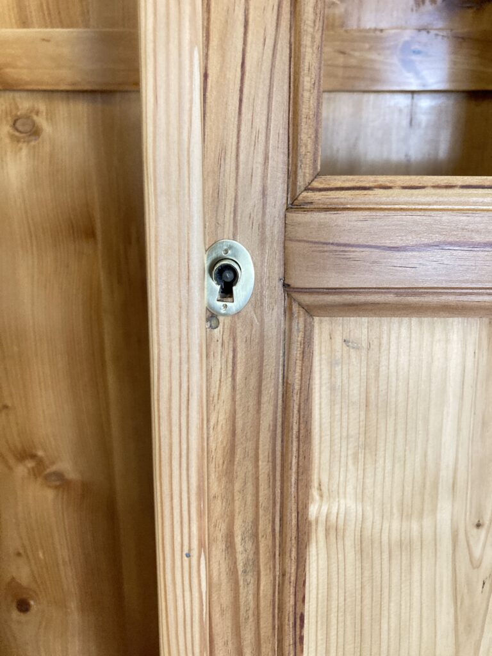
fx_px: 531
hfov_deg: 49.7
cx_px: 246
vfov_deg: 63.4
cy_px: 328
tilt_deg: -14.0
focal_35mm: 28
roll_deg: -0.1
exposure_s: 1/54
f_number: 1.8
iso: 320
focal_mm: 3.99
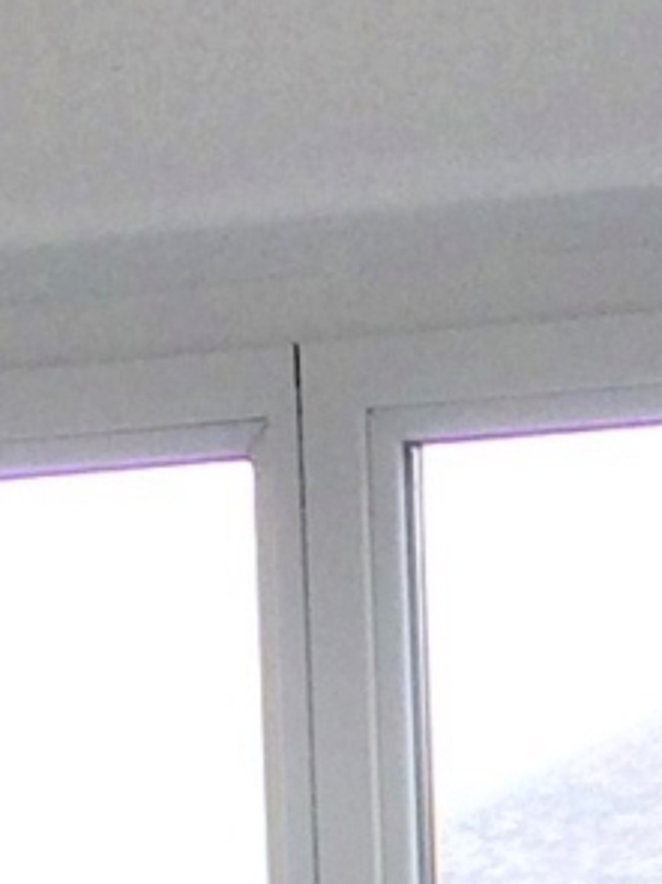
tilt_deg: -8.2
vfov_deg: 7.2
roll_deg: +0.8
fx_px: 6430
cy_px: 2328
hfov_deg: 5.9
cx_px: 677
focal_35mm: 252
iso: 32
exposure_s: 1/321
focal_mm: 4.15
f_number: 2.2
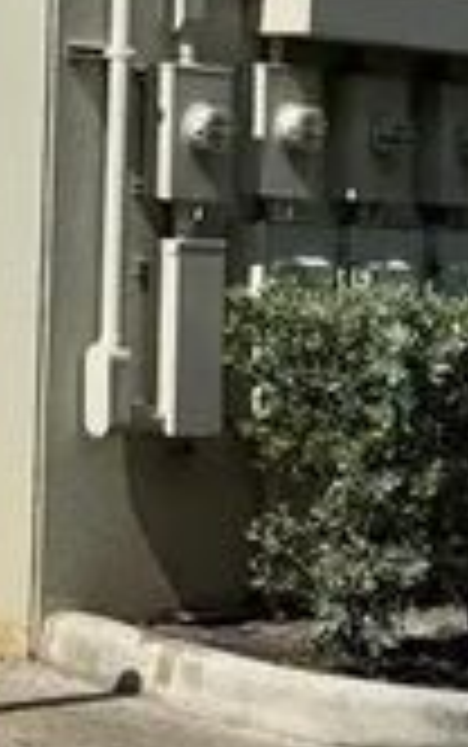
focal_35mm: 131
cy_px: -16
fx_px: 2669
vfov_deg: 15.6
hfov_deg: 9.9
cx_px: -68
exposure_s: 1/11905
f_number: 1.78
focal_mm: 6.76
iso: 80
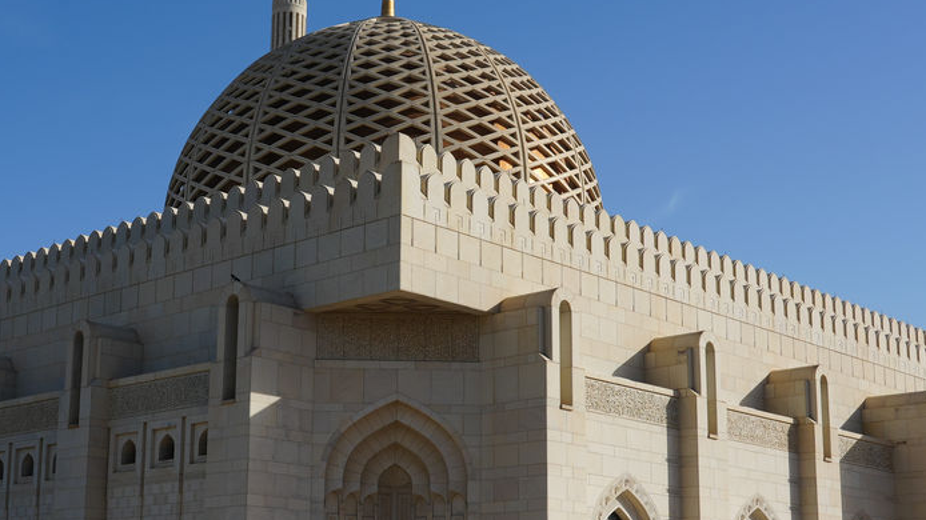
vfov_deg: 20.6
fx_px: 1424
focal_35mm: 58
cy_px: 342
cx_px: 379
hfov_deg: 35.9
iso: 100
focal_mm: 24
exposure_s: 1/250
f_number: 10
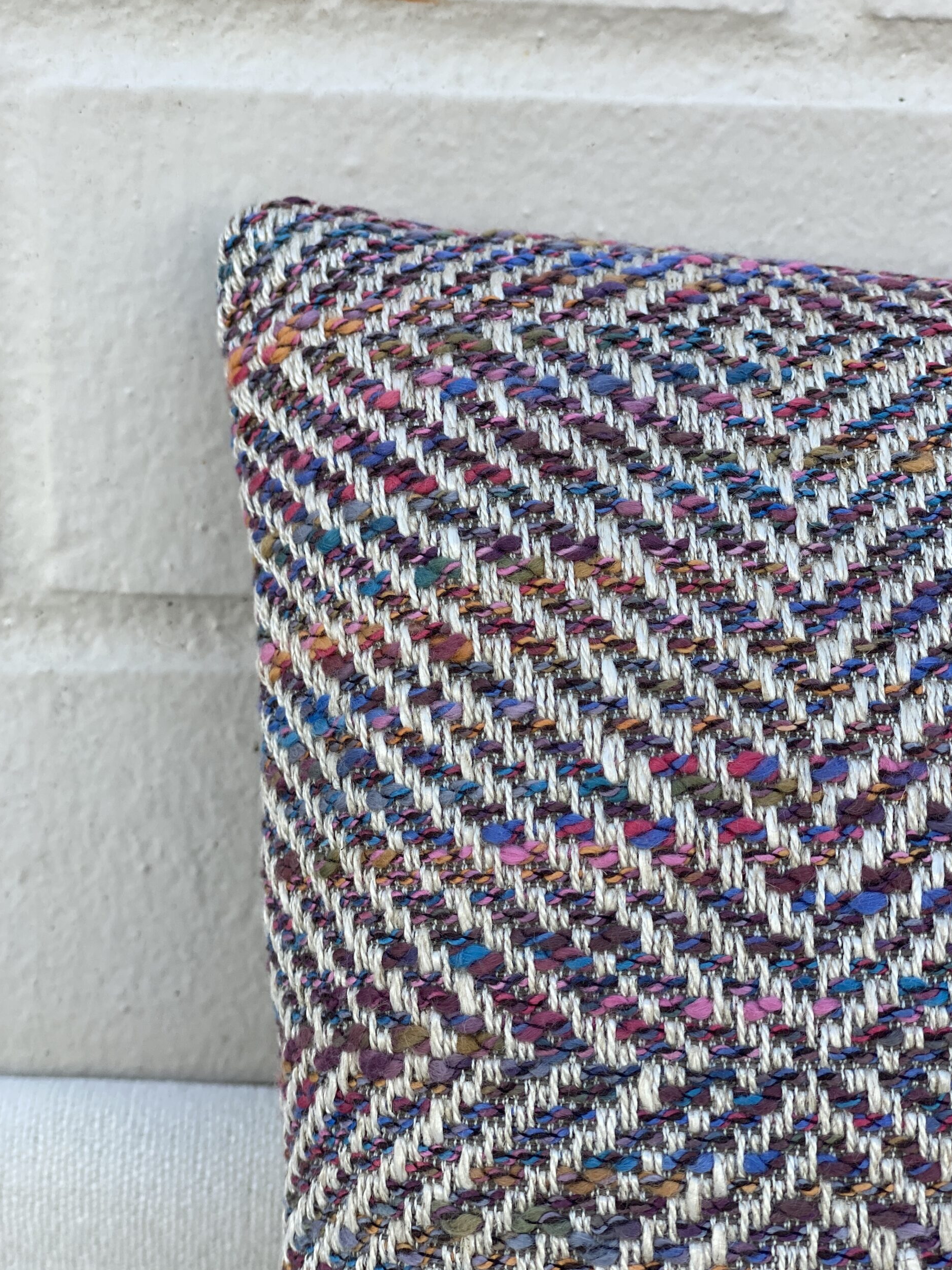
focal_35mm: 53
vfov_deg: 36.2
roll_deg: -3.1
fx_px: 1943
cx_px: 482
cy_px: 637
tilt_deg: -19.6
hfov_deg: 27.5
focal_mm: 6
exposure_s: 1/648
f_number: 2
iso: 20
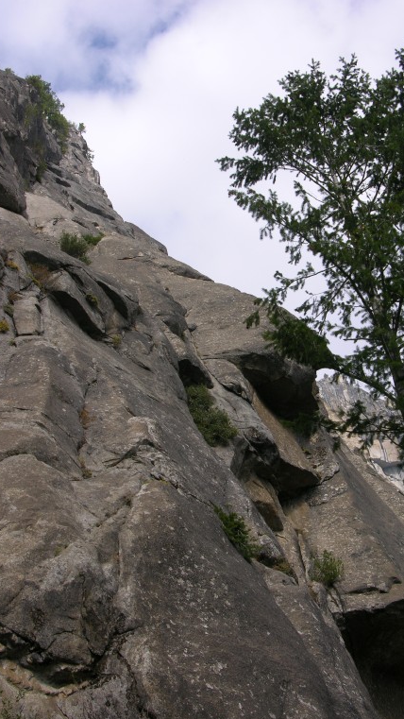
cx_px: 259
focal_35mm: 55
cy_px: 361
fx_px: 1048
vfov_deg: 37.8
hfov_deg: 21.8
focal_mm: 12.7
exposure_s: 1/203
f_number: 6
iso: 50
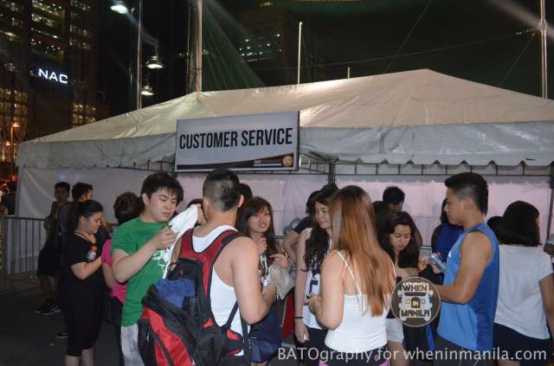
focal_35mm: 27
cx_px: 277
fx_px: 414
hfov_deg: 67.5
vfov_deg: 47.7
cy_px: 183
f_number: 3.5
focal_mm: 18
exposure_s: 1/60
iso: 3200
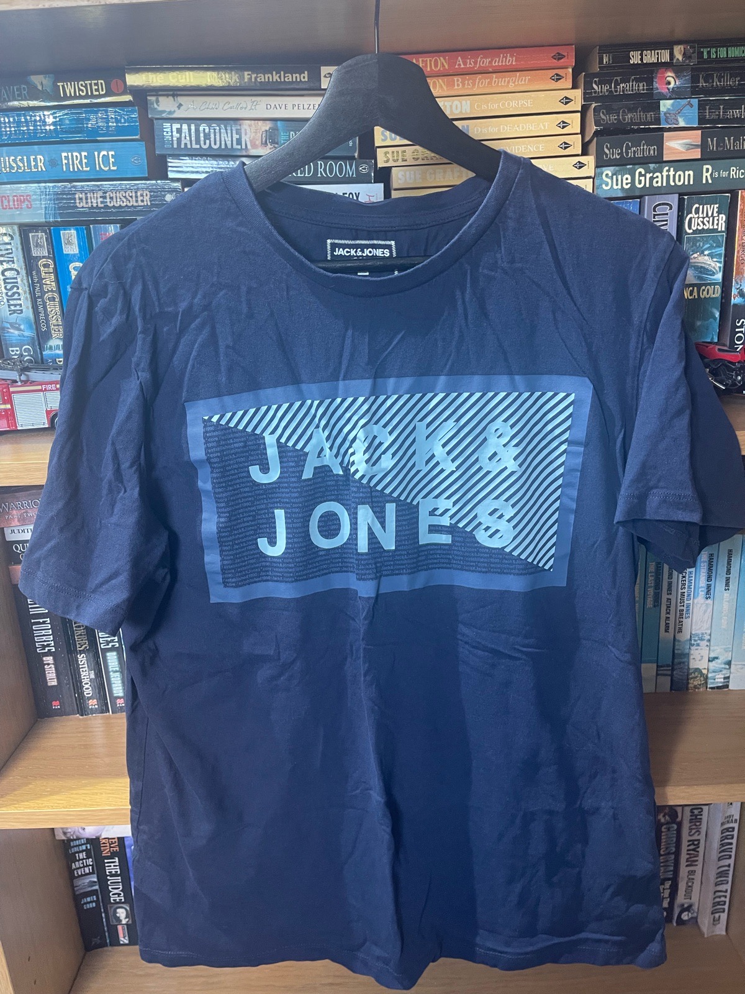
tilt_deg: -17.3
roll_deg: +2.0
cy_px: 497
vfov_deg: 69.4
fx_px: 717
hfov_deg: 54.9
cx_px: 372
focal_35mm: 25
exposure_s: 1/60
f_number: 1.6
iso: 320
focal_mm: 5.1
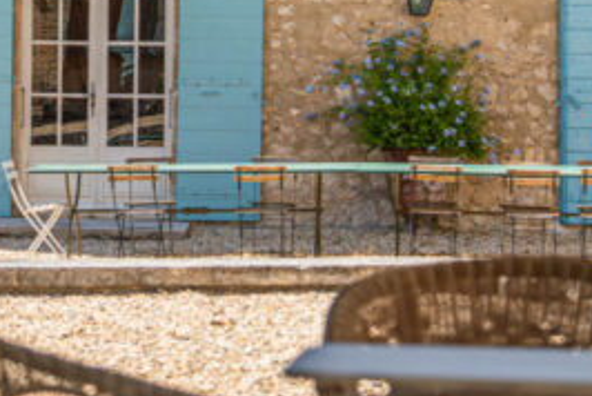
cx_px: 225
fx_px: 2914
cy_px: -55
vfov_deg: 7.7
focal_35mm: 177
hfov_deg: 11.6
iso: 100
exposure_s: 1/2000
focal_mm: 46
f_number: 2.8
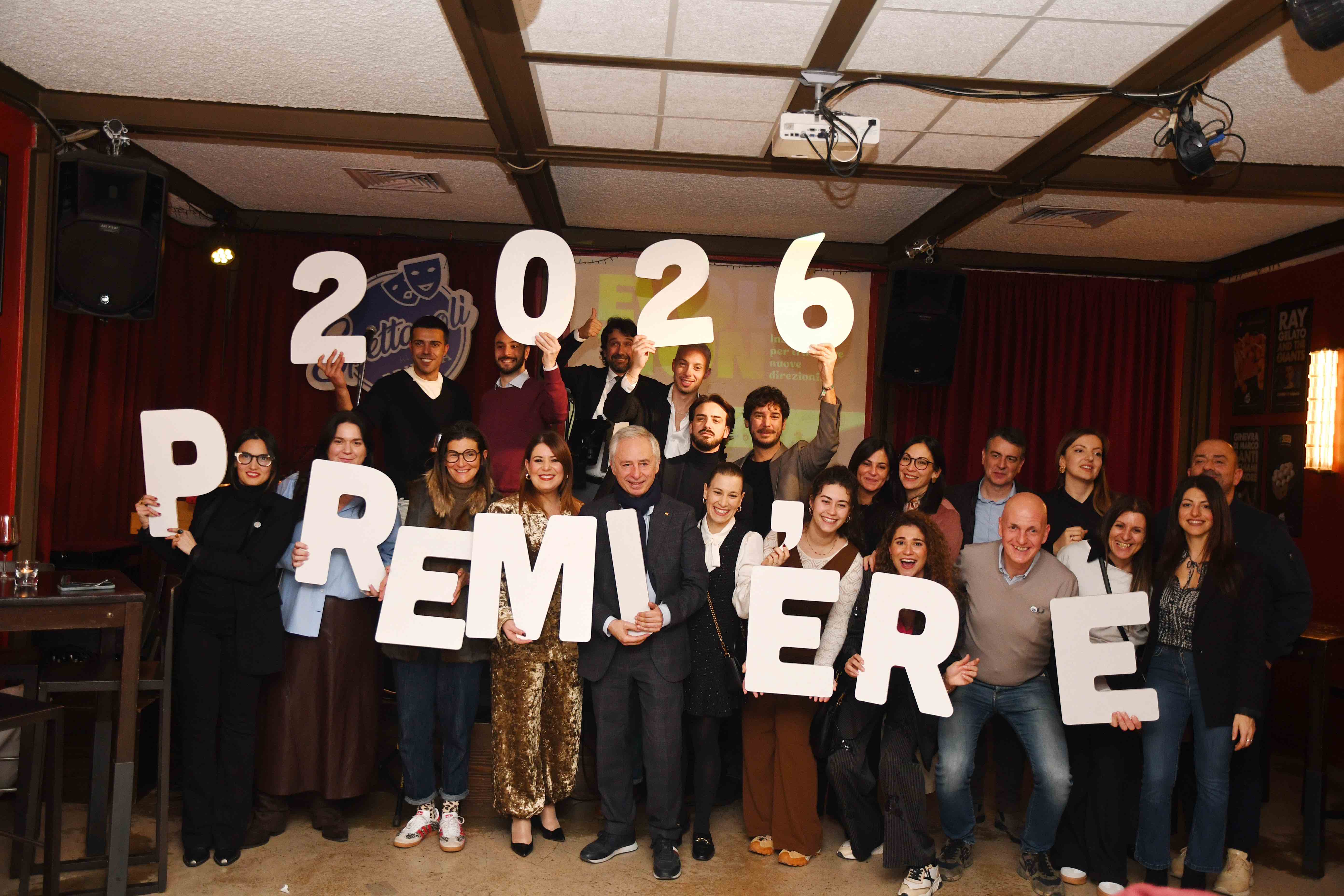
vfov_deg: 43.6
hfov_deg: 61.9
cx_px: 672
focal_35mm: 30
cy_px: 448
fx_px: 1120
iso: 800
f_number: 2.8
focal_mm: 20
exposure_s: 1/250
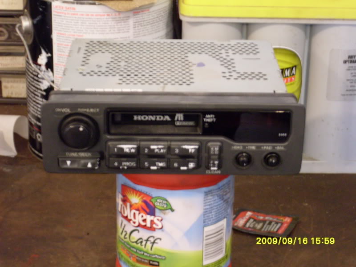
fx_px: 1059
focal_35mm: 103
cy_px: 134
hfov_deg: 19.1
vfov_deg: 14.4
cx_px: 178
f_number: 4.8
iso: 200
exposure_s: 1/4
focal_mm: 17.1
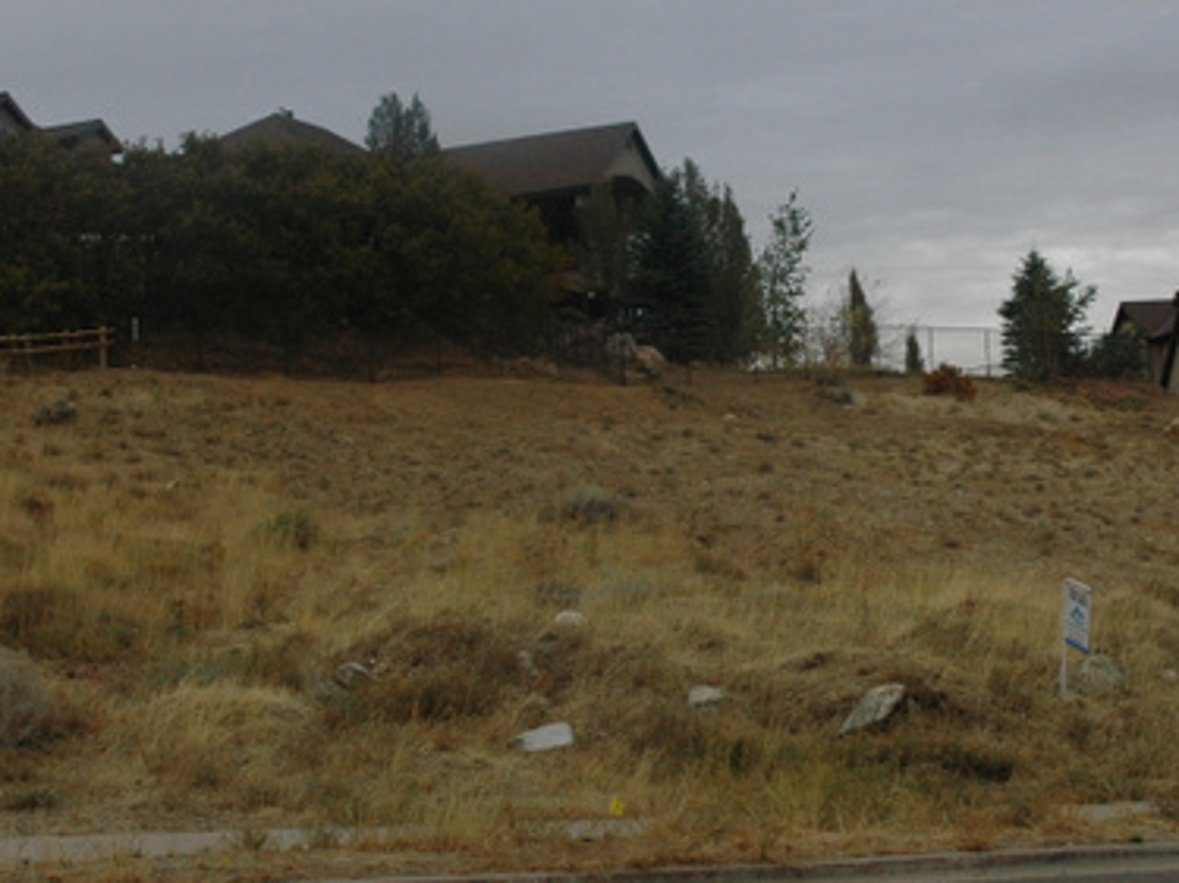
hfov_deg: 32.7
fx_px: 2009
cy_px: 343
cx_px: 607
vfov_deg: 24.7
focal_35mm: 59
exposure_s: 1/200
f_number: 7.1
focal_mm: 24
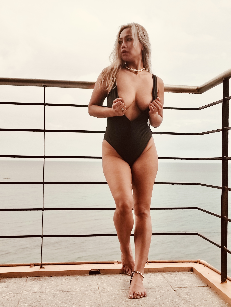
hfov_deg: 54.9
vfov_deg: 69.4
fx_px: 222
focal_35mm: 25
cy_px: 154
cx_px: 116
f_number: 1.75
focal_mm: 5.96
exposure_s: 1/120
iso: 652
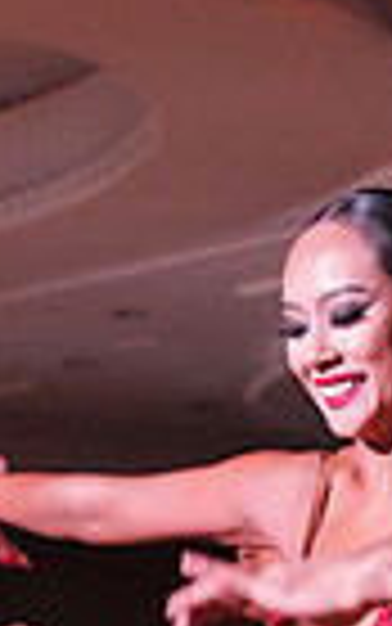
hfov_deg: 5.4
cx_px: 538
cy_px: 968
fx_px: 4149
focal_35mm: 243
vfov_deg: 8.4
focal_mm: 57
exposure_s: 1/320
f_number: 5
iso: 6400
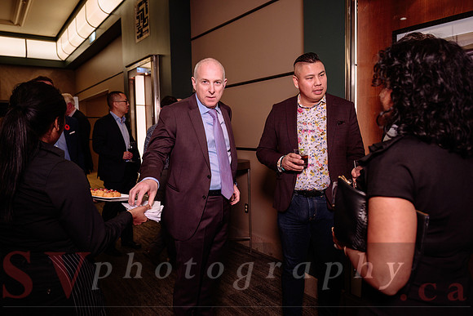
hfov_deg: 64.5
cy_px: 158
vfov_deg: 45.7
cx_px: 236
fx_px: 375
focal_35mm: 28
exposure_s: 1/80
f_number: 3.5
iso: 800
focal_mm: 28.5
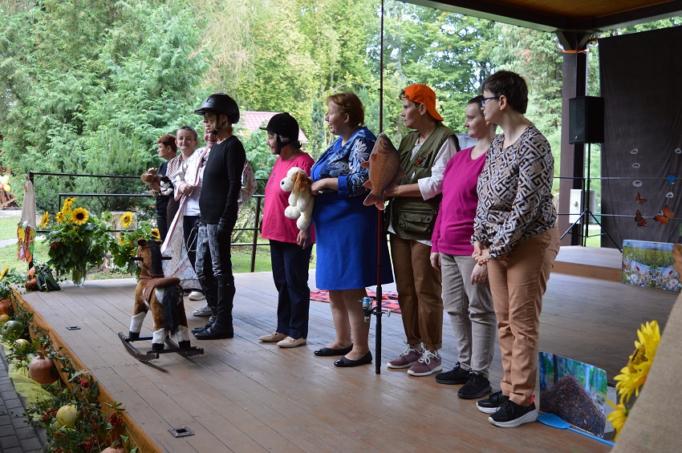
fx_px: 681
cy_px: 226
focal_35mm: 36
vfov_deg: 36.8
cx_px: 341
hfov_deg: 53.2
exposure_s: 1/80
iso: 400
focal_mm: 24
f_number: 4.5
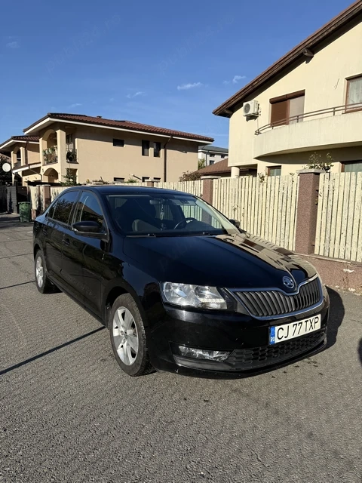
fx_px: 335
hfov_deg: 56.8
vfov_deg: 71.6
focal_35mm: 24
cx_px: 181
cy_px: 242
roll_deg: -0.7
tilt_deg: -5.2
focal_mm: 6.76
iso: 80
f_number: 1.78
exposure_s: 1/4673
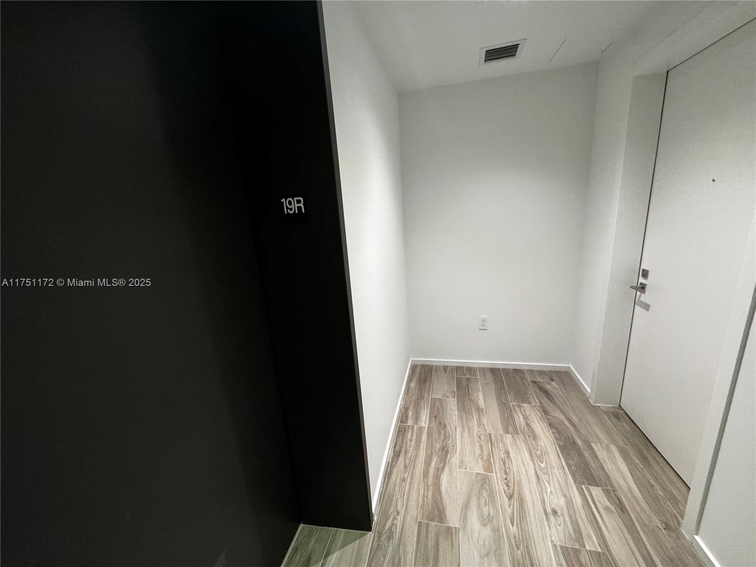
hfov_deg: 102.1
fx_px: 306
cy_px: 284
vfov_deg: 85.7
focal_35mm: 14
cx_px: 378
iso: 640
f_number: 2.2
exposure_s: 1/60
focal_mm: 2.22
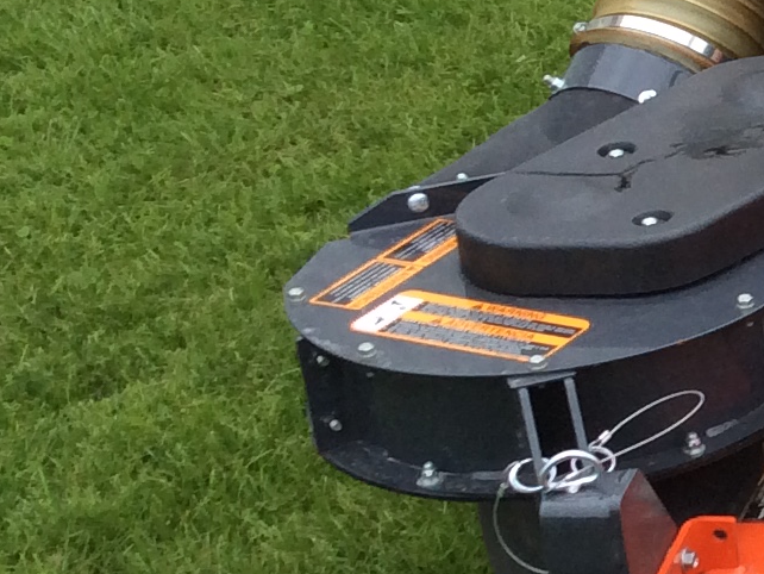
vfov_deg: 11.5
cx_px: 1442
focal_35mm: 129
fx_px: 2848
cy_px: 258
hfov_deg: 13.5
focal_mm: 3.3
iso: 40
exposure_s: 1/120
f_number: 2.4
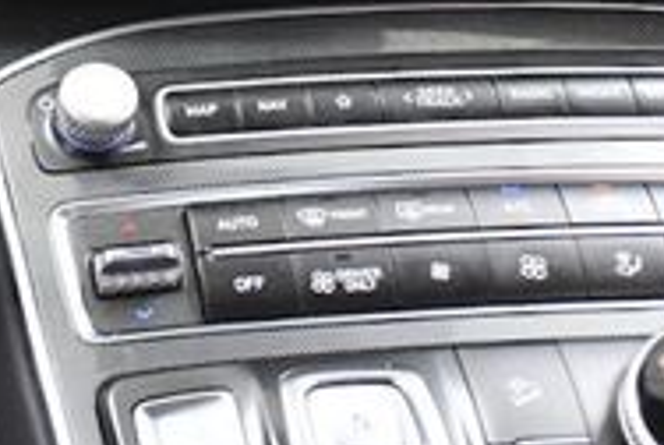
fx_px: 2512
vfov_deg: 9.9
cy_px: -192
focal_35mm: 136
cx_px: -21
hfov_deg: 14.8
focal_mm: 27
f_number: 4.5
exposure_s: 1/200
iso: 2500
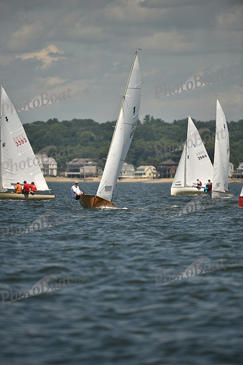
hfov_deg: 3.4
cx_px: 122
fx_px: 4047
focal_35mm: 400
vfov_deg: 5.2
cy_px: 182
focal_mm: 400
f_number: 4
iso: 250
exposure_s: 1/4000
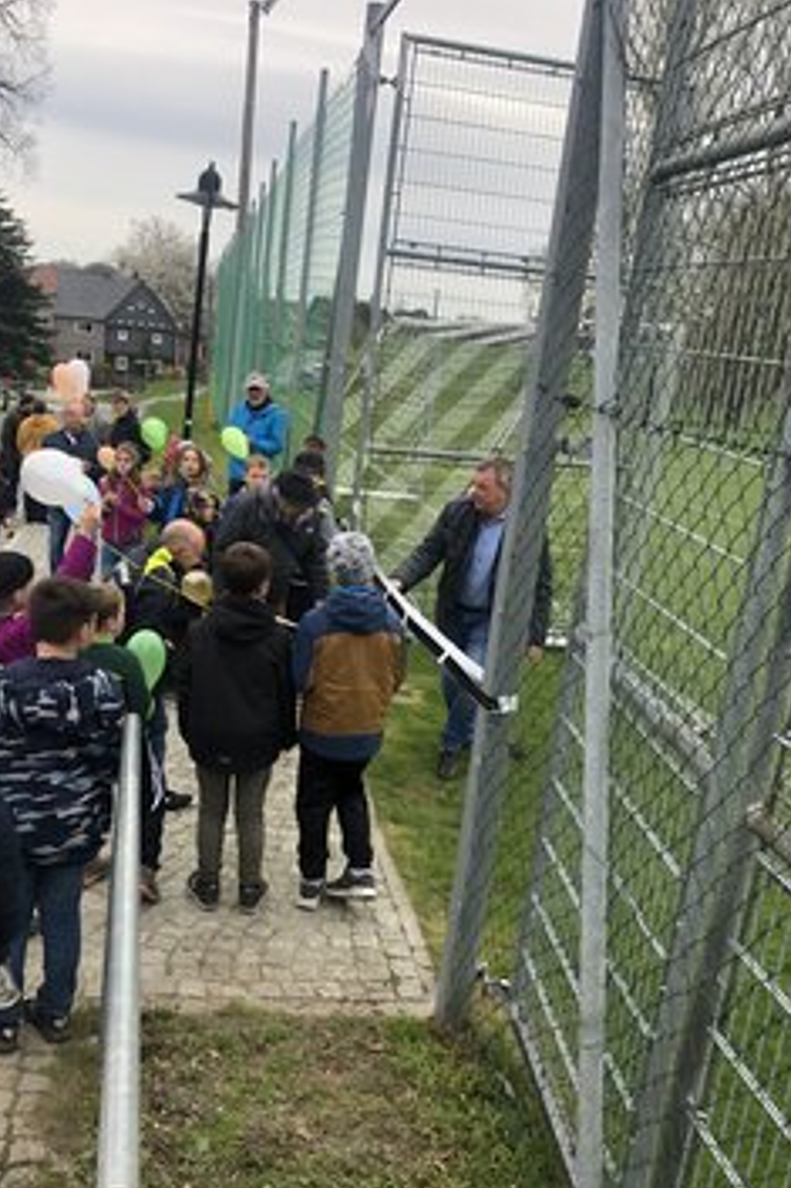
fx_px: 1089
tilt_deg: -16.4
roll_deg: -9.7
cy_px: 586
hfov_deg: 39.9
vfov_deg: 57.2
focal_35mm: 33
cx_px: 347
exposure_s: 1/284
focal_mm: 3.99
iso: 20
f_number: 1.8
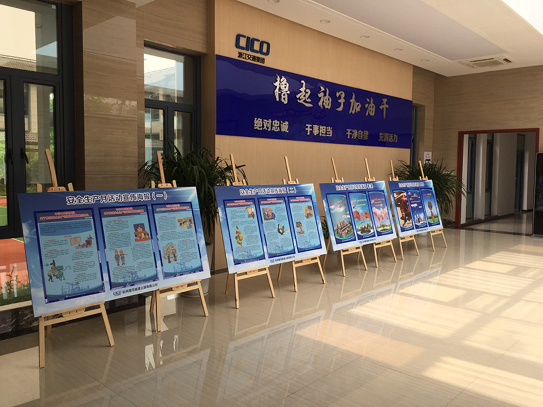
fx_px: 455
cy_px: 204
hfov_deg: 61.7
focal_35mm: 29
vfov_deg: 48.2
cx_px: 272
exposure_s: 1/302
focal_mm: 4.15
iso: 32
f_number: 2.2
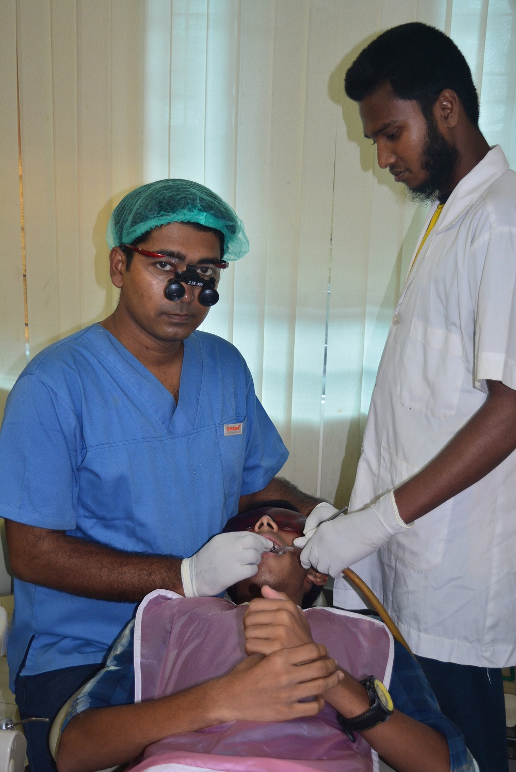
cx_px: 258
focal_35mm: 46
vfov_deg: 42.3
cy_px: 386
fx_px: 998
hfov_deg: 29.0
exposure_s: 1/50
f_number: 4.2
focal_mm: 31
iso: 640
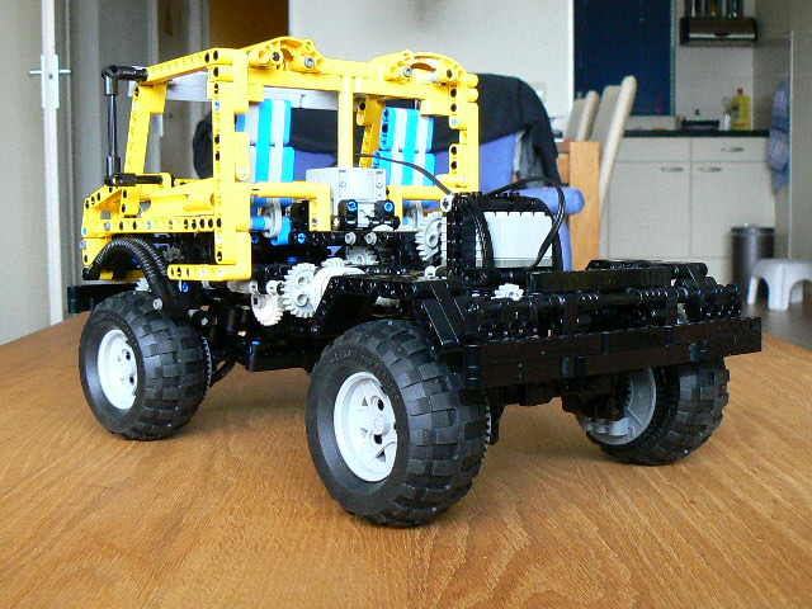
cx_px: 406
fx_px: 1173
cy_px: 304
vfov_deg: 29.1
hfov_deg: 38.2
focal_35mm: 50
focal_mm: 6.2
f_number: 2.8
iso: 200
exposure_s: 1/15
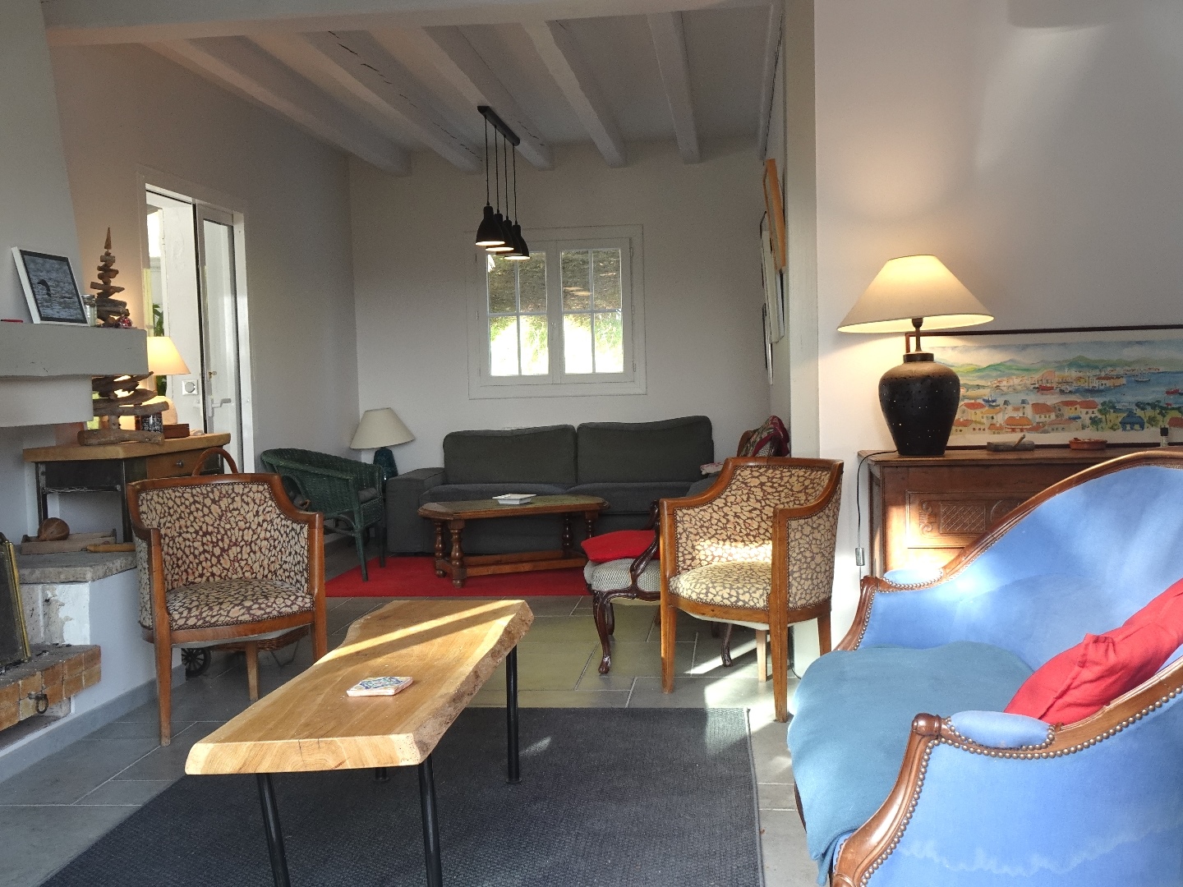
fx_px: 1196
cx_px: 592
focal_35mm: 35
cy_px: 444
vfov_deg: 40.7
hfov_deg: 52.6
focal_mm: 5.9
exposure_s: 1/40
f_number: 4
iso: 100
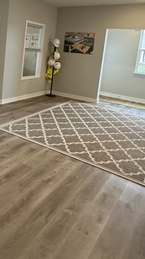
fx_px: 226
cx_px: 5
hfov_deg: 33.0
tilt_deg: -8.0
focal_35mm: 33
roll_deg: -4.9
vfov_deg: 57.5
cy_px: 77
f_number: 2.2
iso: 160
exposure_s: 1/60
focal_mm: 2.22
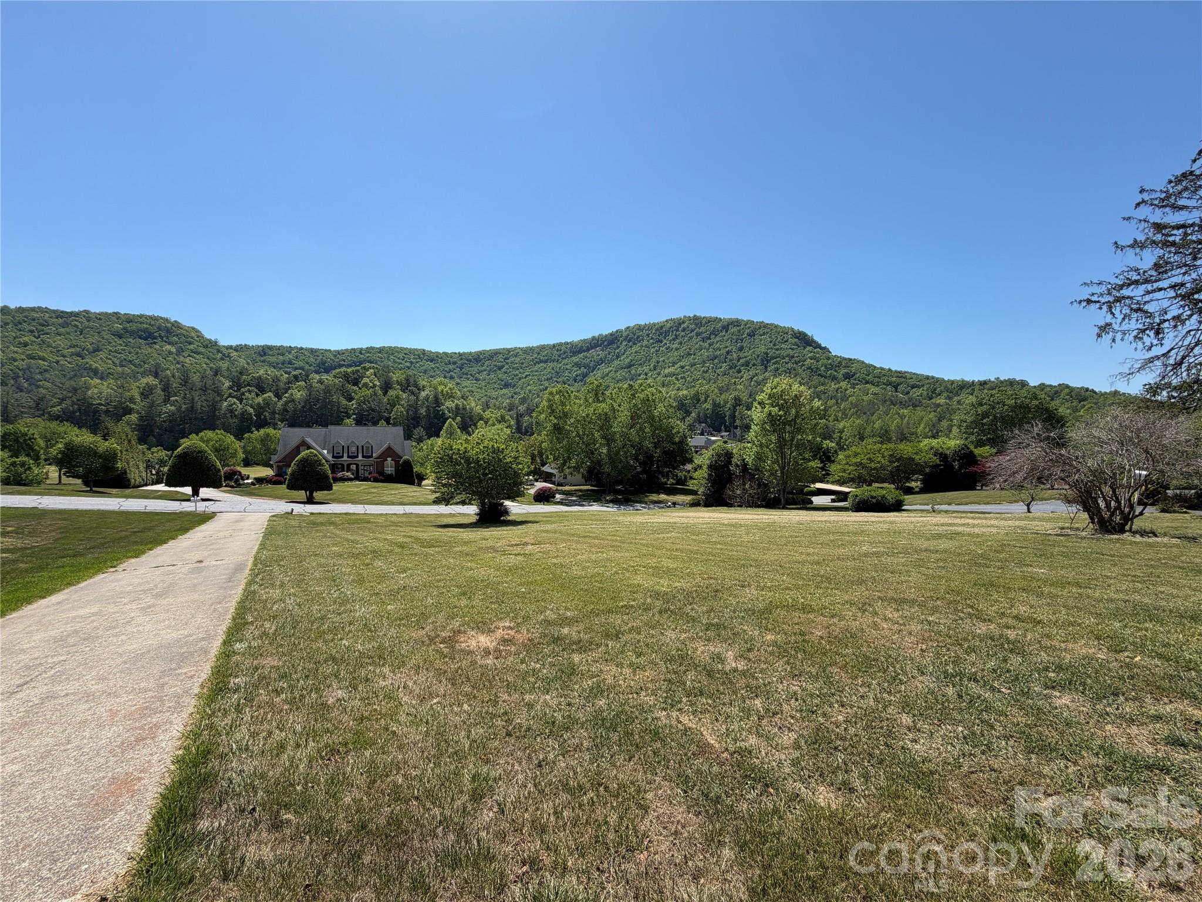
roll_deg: +0.2
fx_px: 486
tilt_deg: -2.1
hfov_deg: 102.1
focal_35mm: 14
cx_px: 601
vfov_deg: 85.7
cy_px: 451
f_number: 2.2
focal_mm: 2.22
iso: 32
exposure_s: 1/770
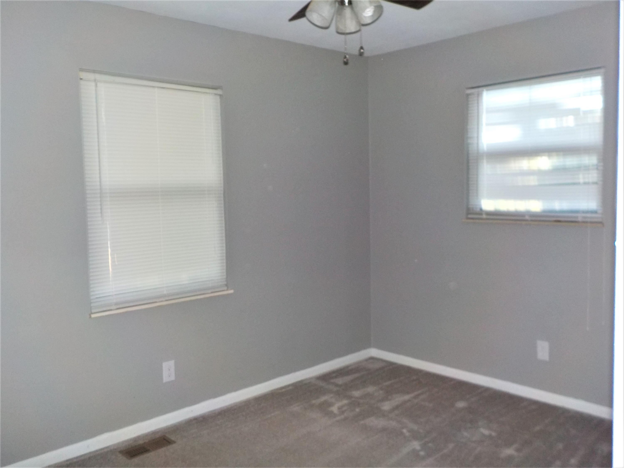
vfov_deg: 46.8
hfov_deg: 60.0
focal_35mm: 30
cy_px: 234
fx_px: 541
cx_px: 312
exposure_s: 1/30
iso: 200
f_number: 3.3
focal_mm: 4.1
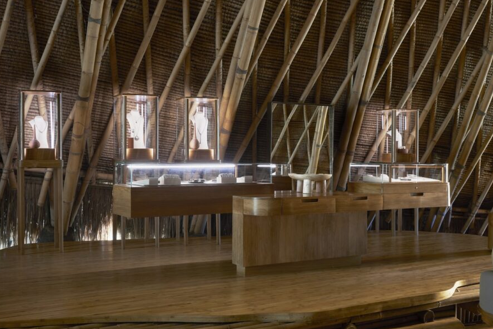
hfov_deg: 42.8
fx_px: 629
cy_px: 199
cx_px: 264
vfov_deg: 29.2
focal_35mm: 46
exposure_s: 6
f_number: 11
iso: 100
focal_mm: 35.7
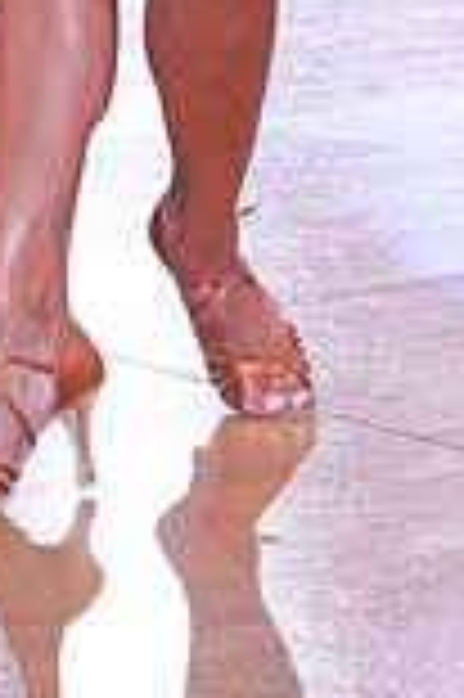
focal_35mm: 266
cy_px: -590
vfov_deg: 7.5
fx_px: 5154
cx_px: 16
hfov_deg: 5.1
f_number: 5.6
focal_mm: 71
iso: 2500
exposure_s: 1/250
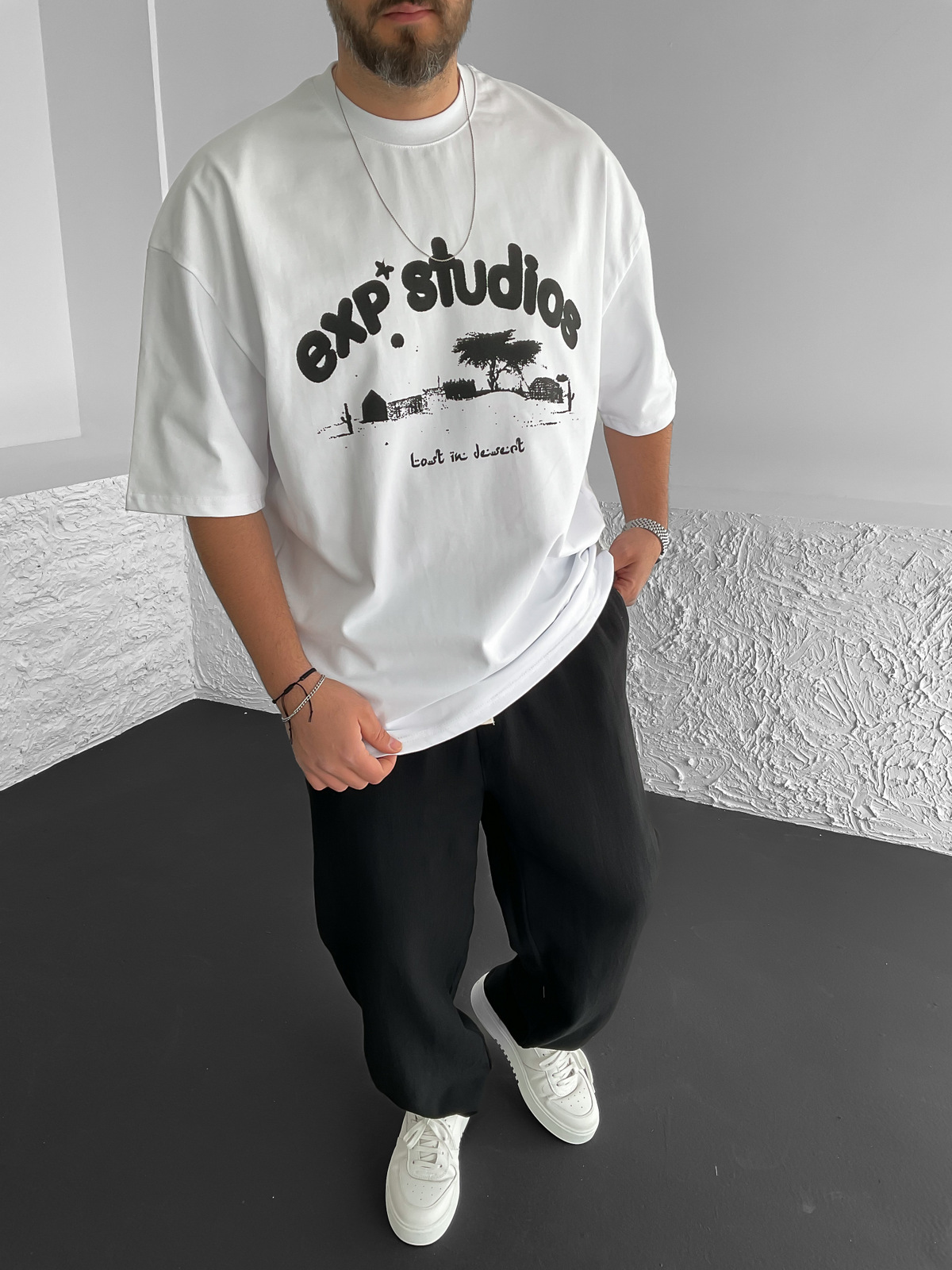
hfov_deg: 48.2
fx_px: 1063
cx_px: 476
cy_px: 635
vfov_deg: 61.7
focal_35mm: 29
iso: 16
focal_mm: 3
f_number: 1.8
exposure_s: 1/160
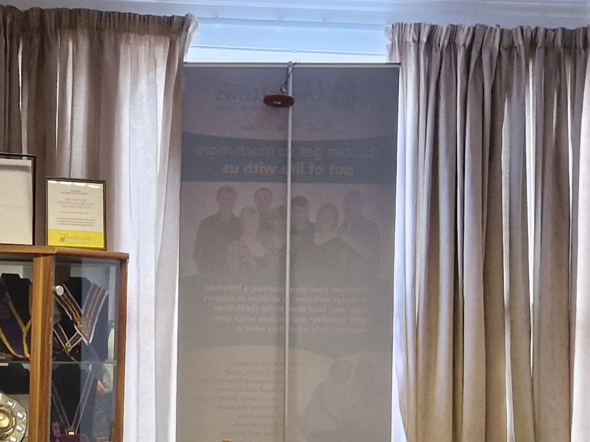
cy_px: 340
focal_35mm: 83
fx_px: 1415
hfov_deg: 23.5
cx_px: 236
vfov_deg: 17.7
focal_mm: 5.4
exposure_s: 1/100
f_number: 1.8
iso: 400
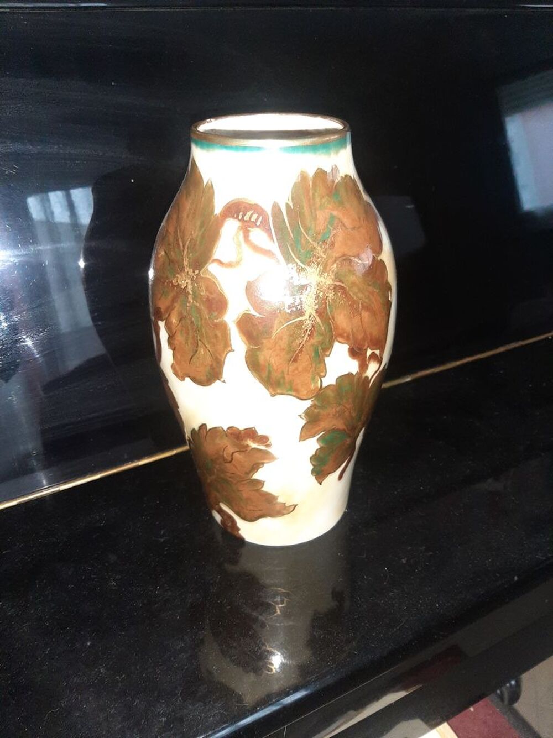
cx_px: 276
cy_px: 369
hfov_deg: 53.0
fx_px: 554
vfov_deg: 67.3
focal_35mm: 26
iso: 640
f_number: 1.7
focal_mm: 3.93
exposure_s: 1/20
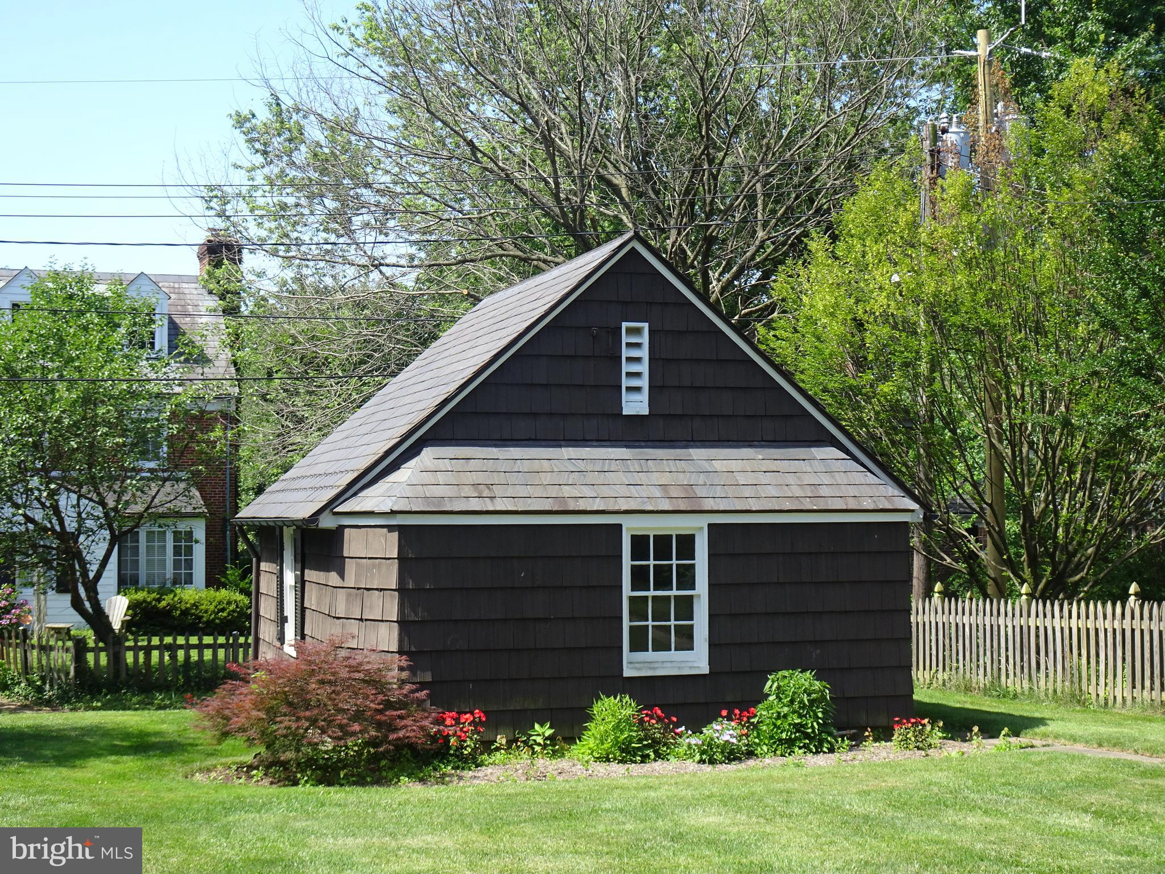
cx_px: 582
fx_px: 1817
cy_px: 437
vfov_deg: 27.0
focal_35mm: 54
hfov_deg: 35.5
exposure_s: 1/160
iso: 80
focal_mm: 9.18
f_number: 4.5
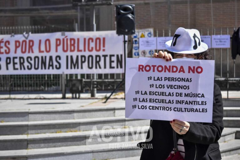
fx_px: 400
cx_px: 120
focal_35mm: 60
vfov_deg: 22.6
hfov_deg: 33.4
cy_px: 80
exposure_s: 1/4000
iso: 800
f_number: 4.8
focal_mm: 40
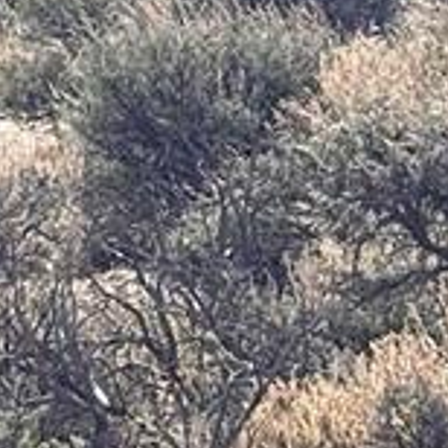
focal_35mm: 306
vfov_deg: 5.7
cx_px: 224
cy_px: -230
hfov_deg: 5.7
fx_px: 4481
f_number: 1.6
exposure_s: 1/4630
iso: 40
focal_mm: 5.96
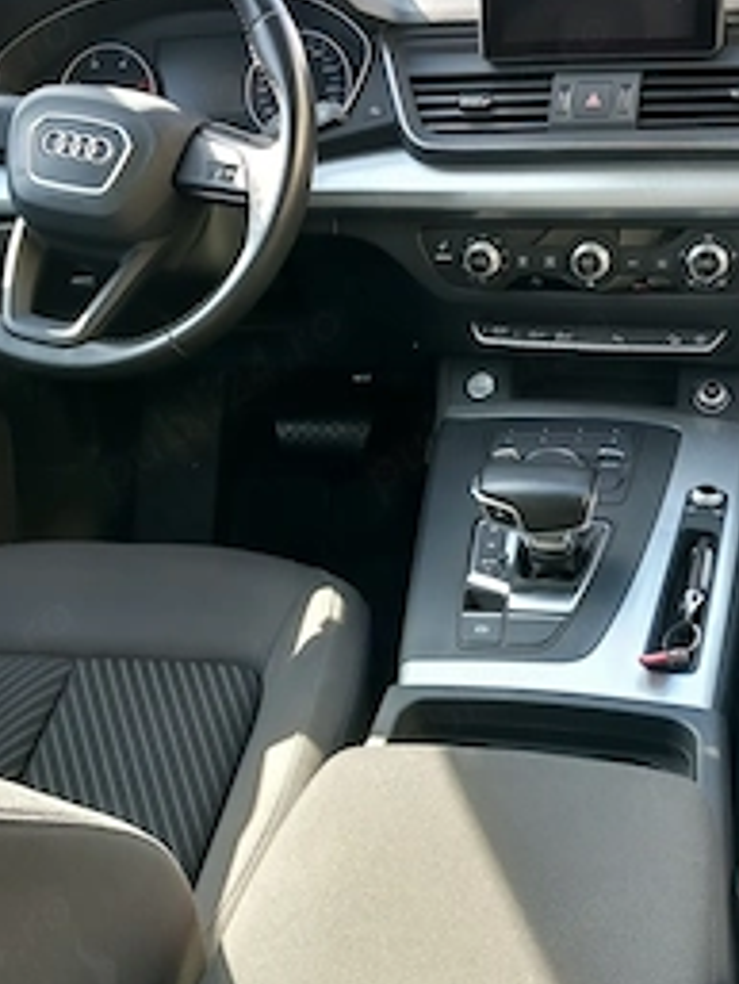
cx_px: 352
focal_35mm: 42
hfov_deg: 34.4
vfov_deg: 44.8
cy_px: 463
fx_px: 1195
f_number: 1.8
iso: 64
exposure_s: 1/50
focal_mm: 4
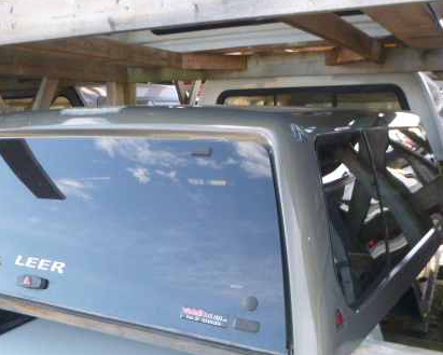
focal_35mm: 41
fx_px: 538
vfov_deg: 35.9
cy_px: 255
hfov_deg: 44.6
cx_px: 188
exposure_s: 1/60
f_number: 4
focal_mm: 4.8
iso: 250
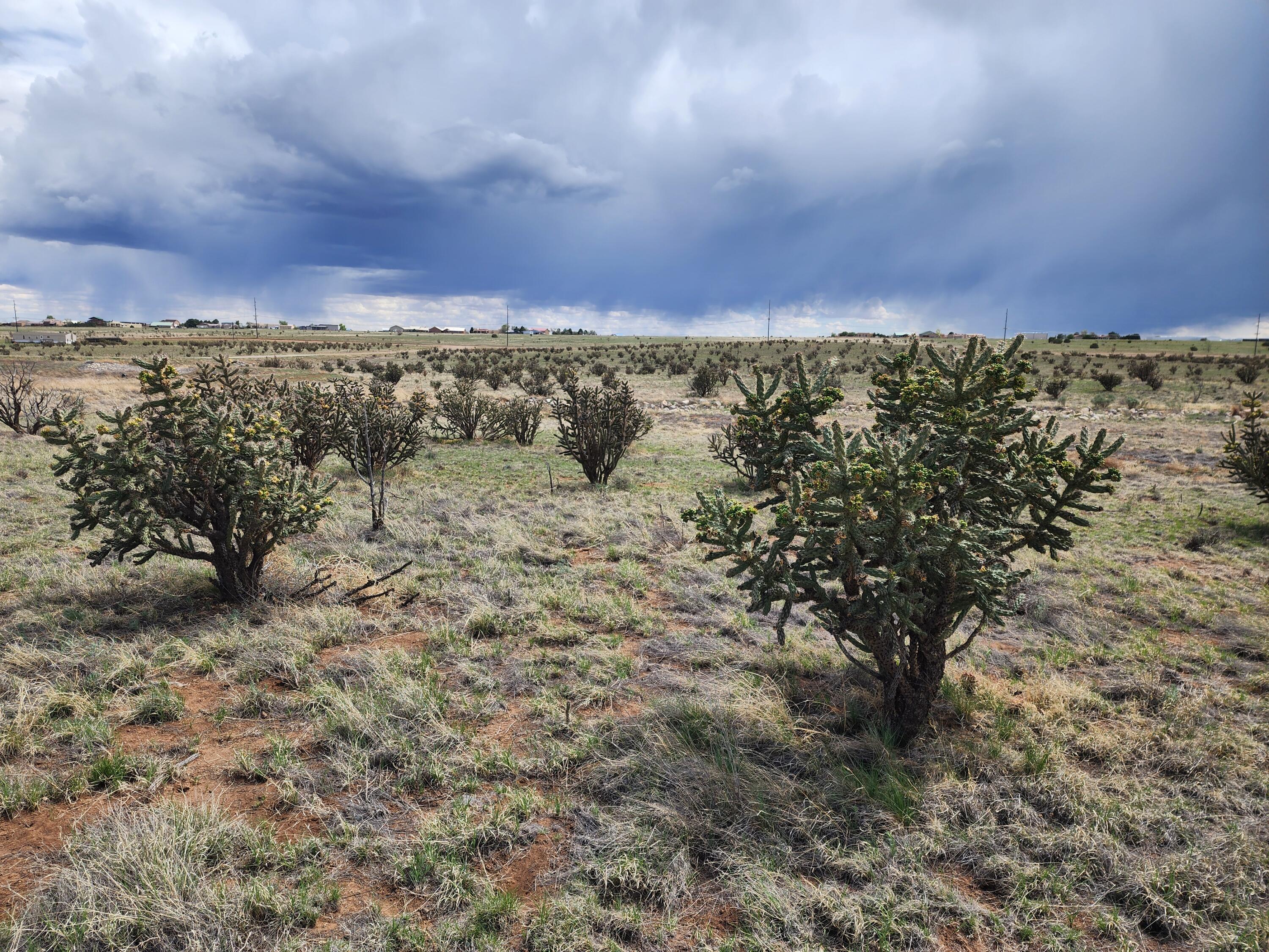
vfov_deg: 58.9
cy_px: 476
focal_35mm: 23
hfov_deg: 73.9
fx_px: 843
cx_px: 634
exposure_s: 1/832
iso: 12
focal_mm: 6.4
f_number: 1.8
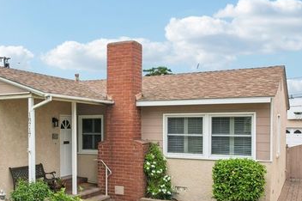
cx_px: 102
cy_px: 142
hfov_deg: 47.7
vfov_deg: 32.9
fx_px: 335
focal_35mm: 40
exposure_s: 1/2500
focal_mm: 8.4
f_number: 2.8
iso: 110
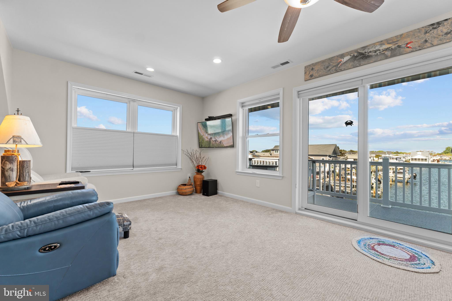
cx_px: 226
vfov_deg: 77.3
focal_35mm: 15
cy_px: 150
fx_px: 188
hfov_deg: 100.4
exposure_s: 1/8
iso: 200
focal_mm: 10
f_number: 7.1
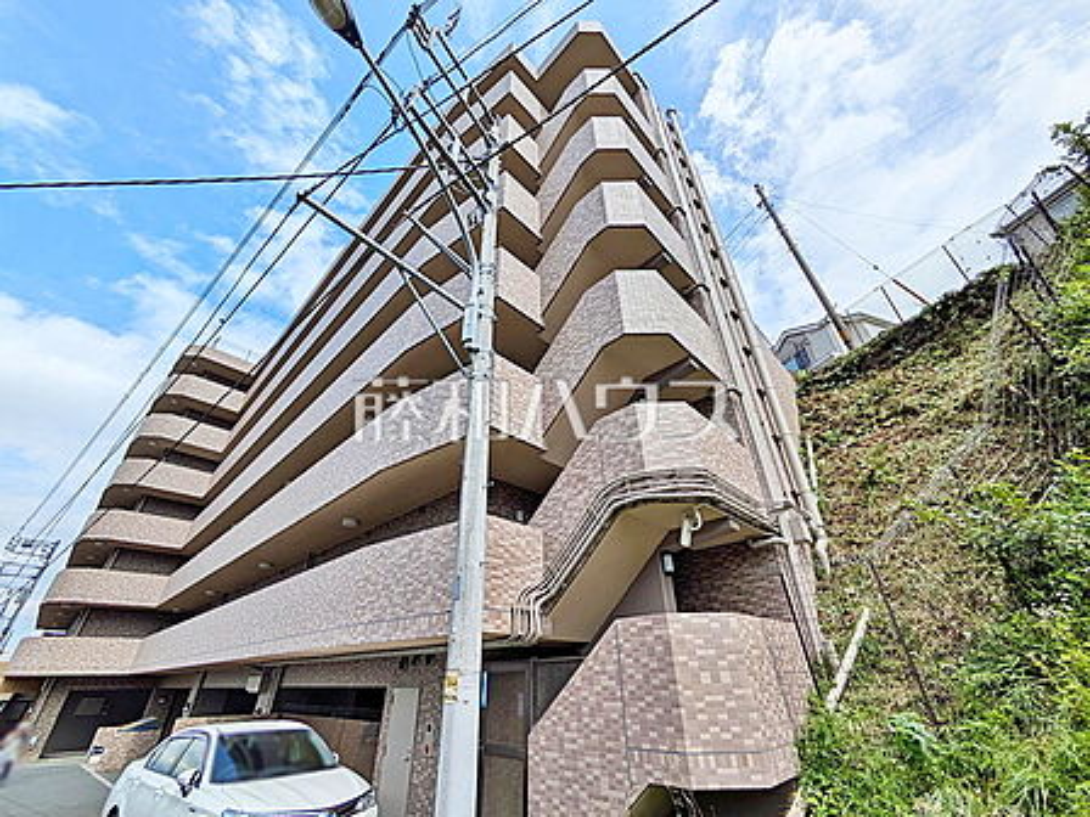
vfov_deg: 85.7
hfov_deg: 102.1
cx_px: 545
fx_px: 441
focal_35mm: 14
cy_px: 408
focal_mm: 1.83
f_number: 2.2
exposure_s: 1/3559
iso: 48
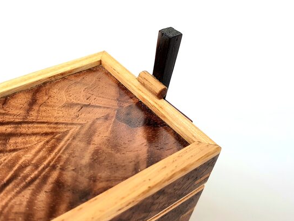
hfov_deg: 57.9
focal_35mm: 31
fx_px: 263
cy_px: 118
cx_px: 120
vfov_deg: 45.4
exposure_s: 1/168
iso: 50
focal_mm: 4.32
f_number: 2.4
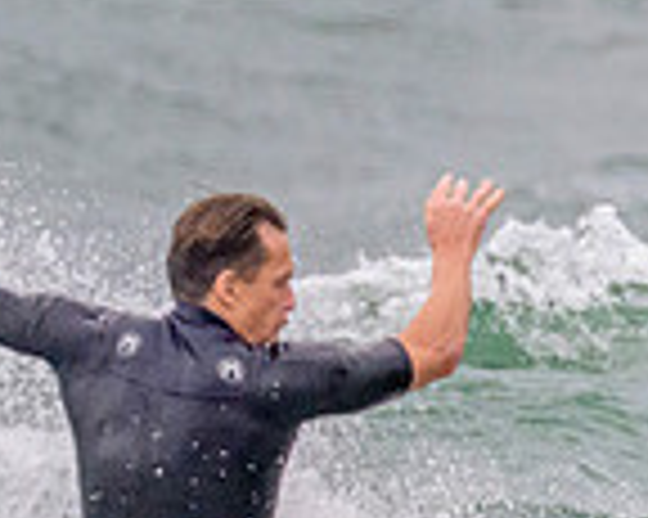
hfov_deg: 0.5
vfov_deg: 0.4
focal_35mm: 4111
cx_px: 152
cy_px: 315
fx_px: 78789
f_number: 11
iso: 2200
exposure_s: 1/2000
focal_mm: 800
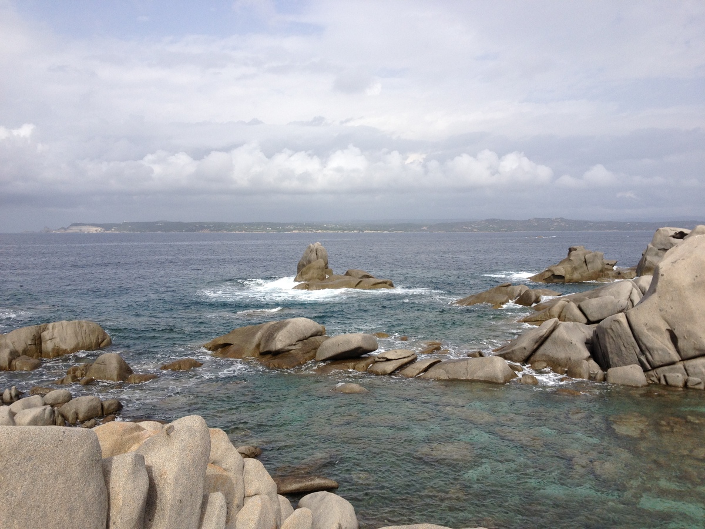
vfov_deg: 40.7
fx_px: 713
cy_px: 264
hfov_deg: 52.6
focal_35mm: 35
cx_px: 352
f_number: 2.4
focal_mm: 4.28
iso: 64
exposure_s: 1/2123
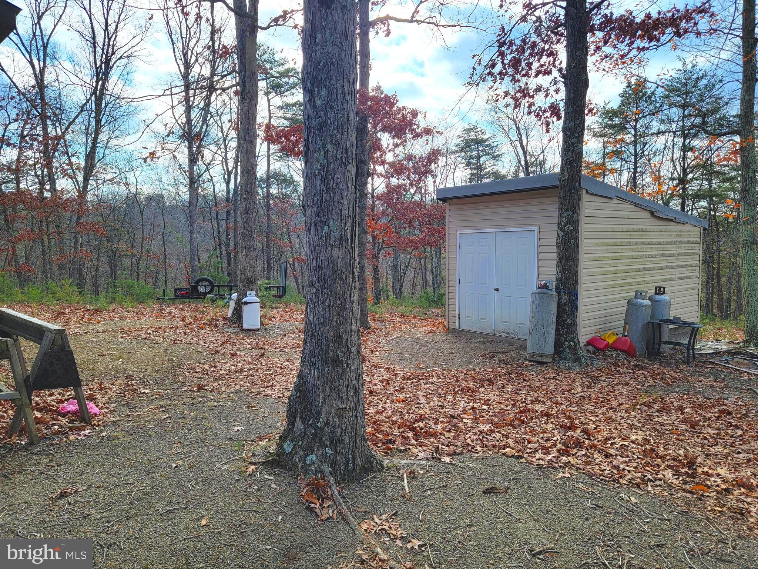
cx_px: 379
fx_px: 526
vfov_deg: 56.8
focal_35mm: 24
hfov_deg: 71.6
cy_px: 284
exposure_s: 1/560
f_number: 1.8
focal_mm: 6.7
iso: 16
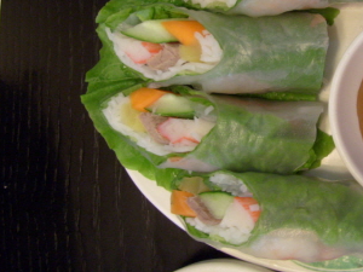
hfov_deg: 35.1
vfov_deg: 26.8
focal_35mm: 54
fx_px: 566
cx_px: 249
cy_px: 85
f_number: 3.5
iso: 200
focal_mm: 6
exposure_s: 1/20
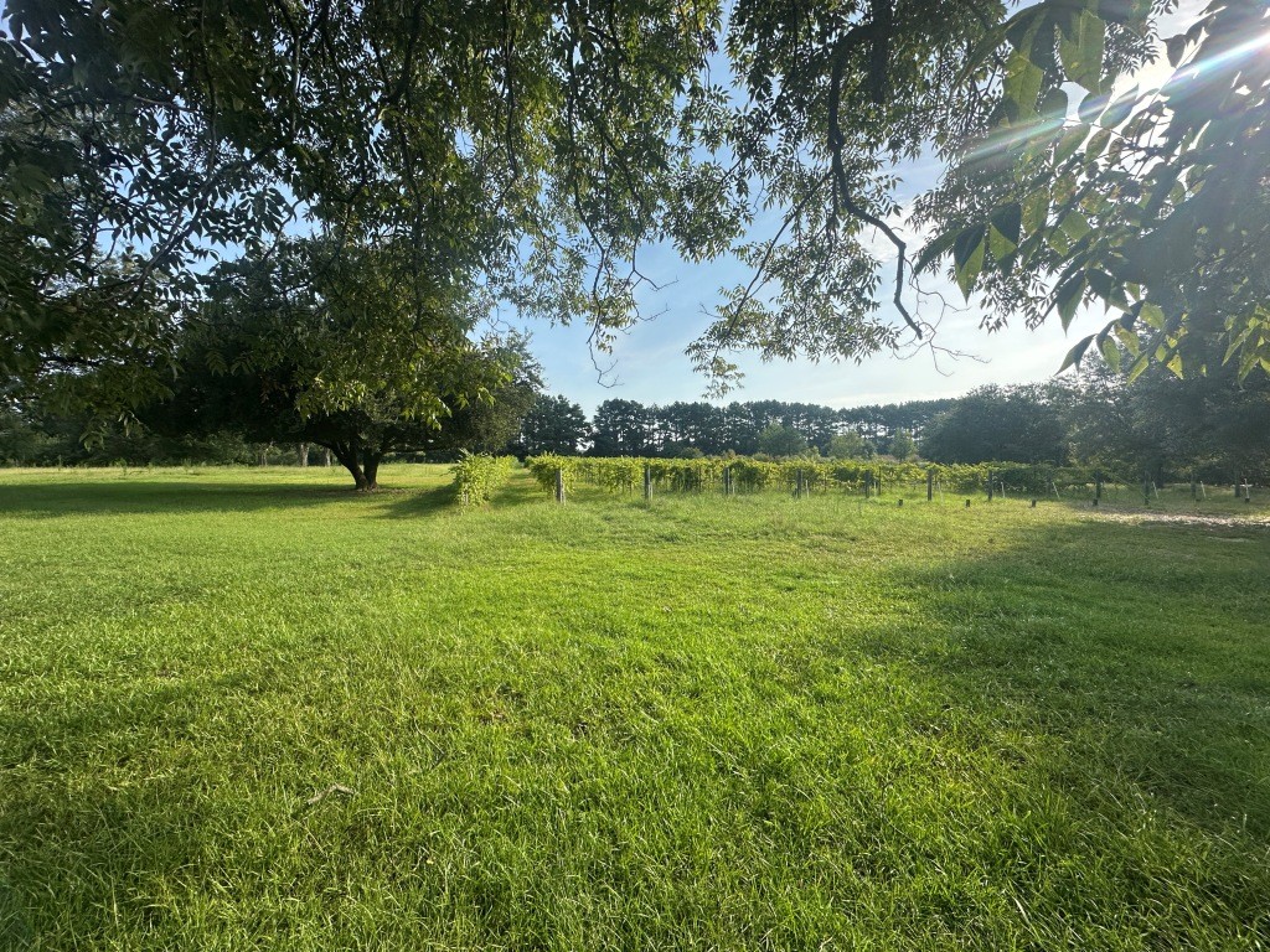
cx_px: 635
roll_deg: +0.2
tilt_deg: -3.7
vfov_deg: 85.7
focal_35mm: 14
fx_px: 514
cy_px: 476
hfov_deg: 102.1
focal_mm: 2.22
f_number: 2.2
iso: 50
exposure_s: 1/1383
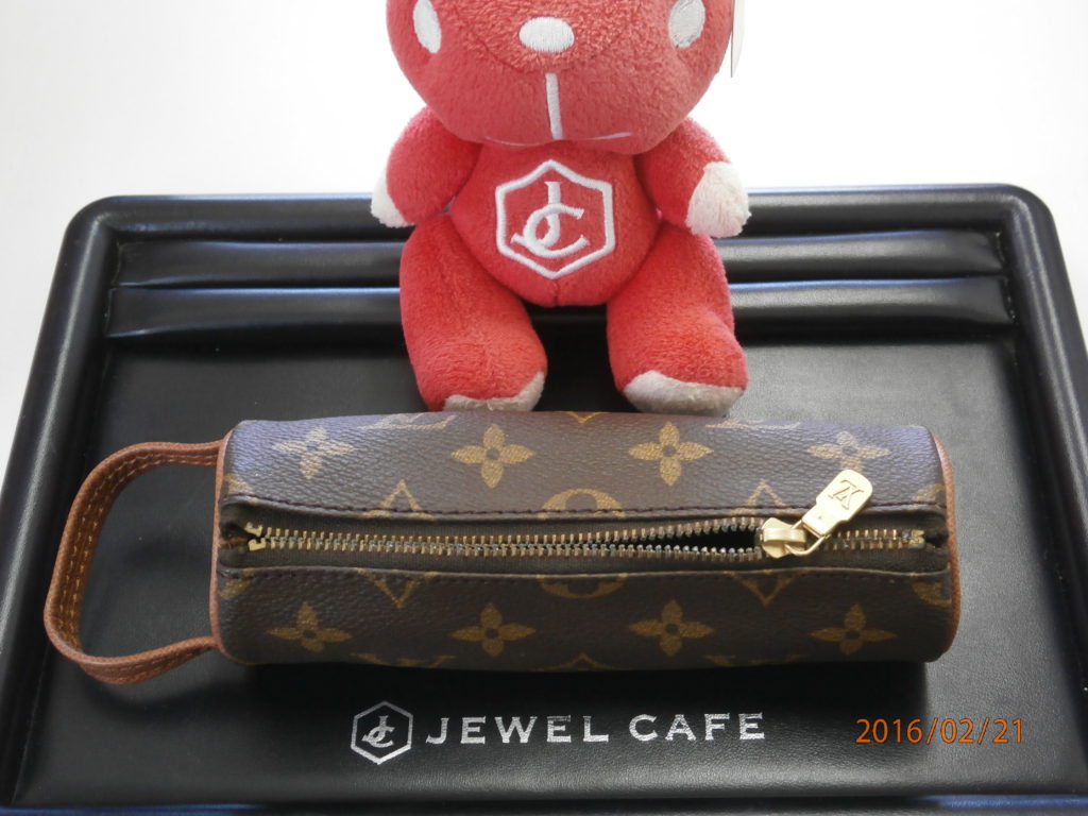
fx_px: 1477
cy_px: 408
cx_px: 544
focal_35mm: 47
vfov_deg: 30.9
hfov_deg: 40.4
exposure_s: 1/30
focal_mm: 8.3
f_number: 3.4
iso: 200
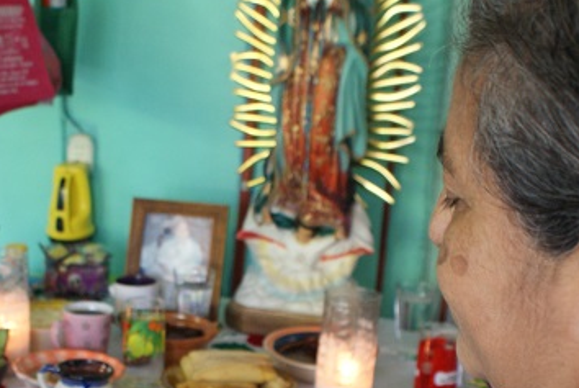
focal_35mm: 61
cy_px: 363
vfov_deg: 21.7
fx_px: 982
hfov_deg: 32.7
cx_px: 221
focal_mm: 18
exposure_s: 1/13
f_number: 3.5
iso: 400
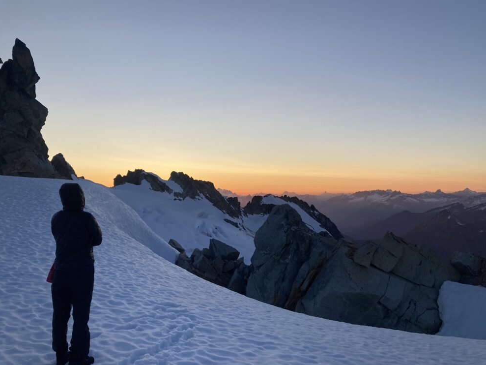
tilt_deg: +1.7
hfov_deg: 61.6
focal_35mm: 29
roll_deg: -1.4
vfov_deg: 48.2
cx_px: 250
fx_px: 407
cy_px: 181
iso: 20
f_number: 1.8
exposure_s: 1/631
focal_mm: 3.99
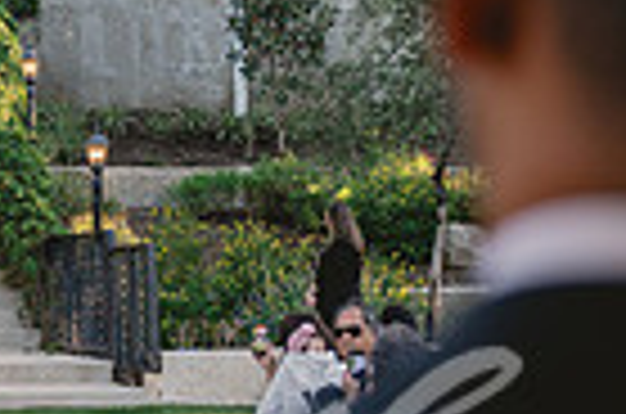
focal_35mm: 153
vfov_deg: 8.9
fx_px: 2654
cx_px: 96
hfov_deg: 13.4
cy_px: 204
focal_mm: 32.5
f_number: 2.8
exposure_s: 1/800
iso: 320
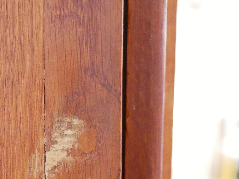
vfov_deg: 16.7
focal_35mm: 87
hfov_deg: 21.6
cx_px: -8
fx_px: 601
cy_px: 174
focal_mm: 20
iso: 3200
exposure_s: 1/25
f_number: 1.7
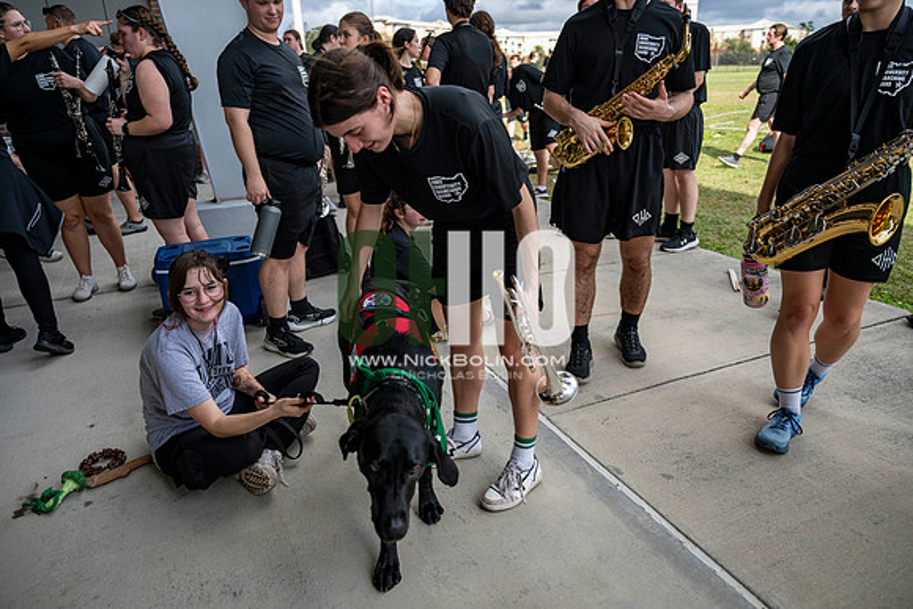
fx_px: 609
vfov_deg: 53.2
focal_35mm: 24
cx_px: 456
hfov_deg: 73.7
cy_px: 304
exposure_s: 1/1250
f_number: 2.8
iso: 160
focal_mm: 24
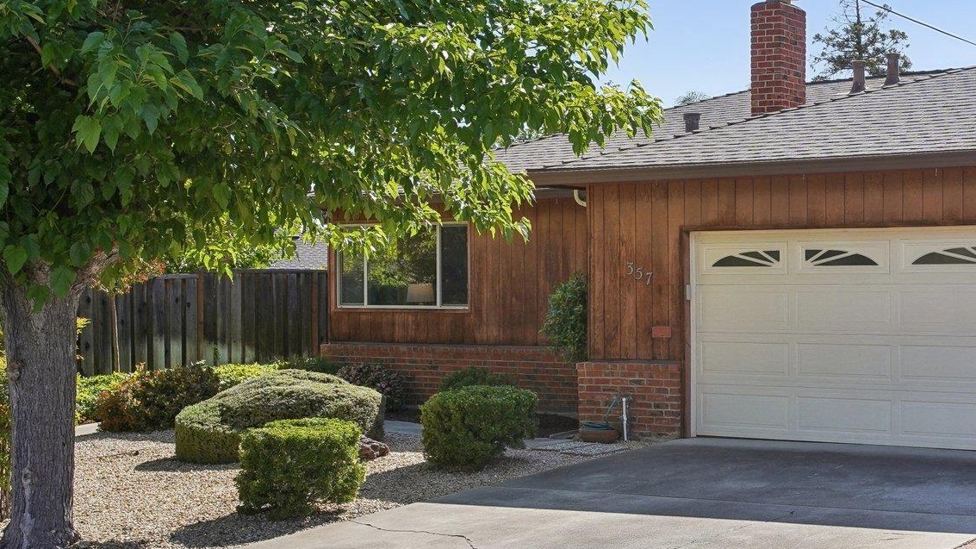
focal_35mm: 53
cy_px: 161
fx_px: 1371
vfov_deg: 22.5
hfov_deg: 37.1
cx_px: 843
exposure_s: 1/750
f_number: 8
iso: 400
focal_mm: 28
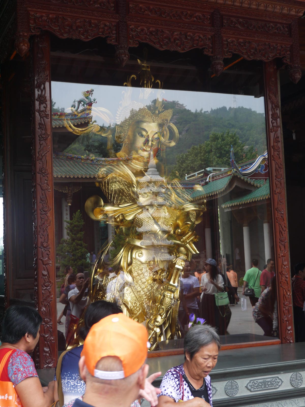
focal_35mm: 54
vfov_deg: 35.5
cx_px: 152
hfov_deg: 27.0
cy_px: 204
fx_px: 634
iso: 160
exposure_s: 1/100
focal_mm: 27
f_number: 5.2
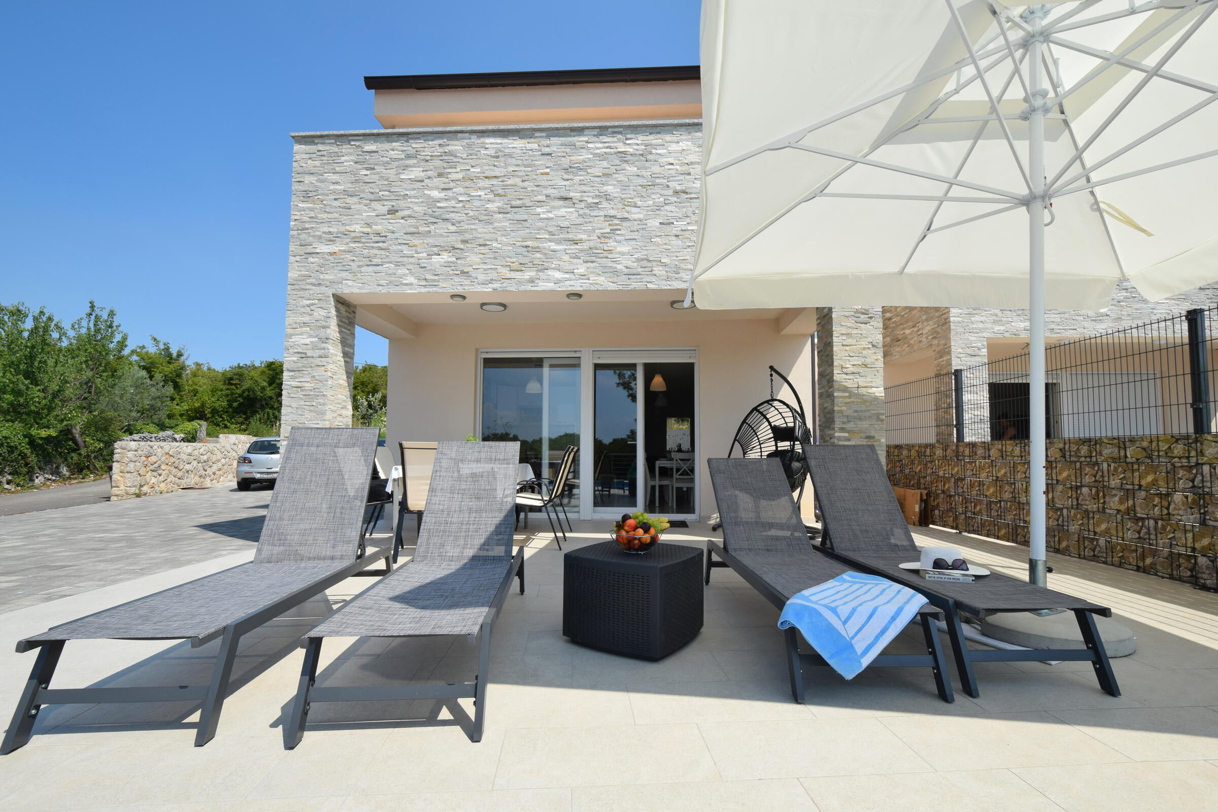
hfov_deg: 100.4
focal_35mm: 15
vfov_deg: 77.3
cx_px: 609
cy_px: 406
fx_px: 507
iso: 200
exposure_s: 1/320
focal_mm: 10
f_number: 9
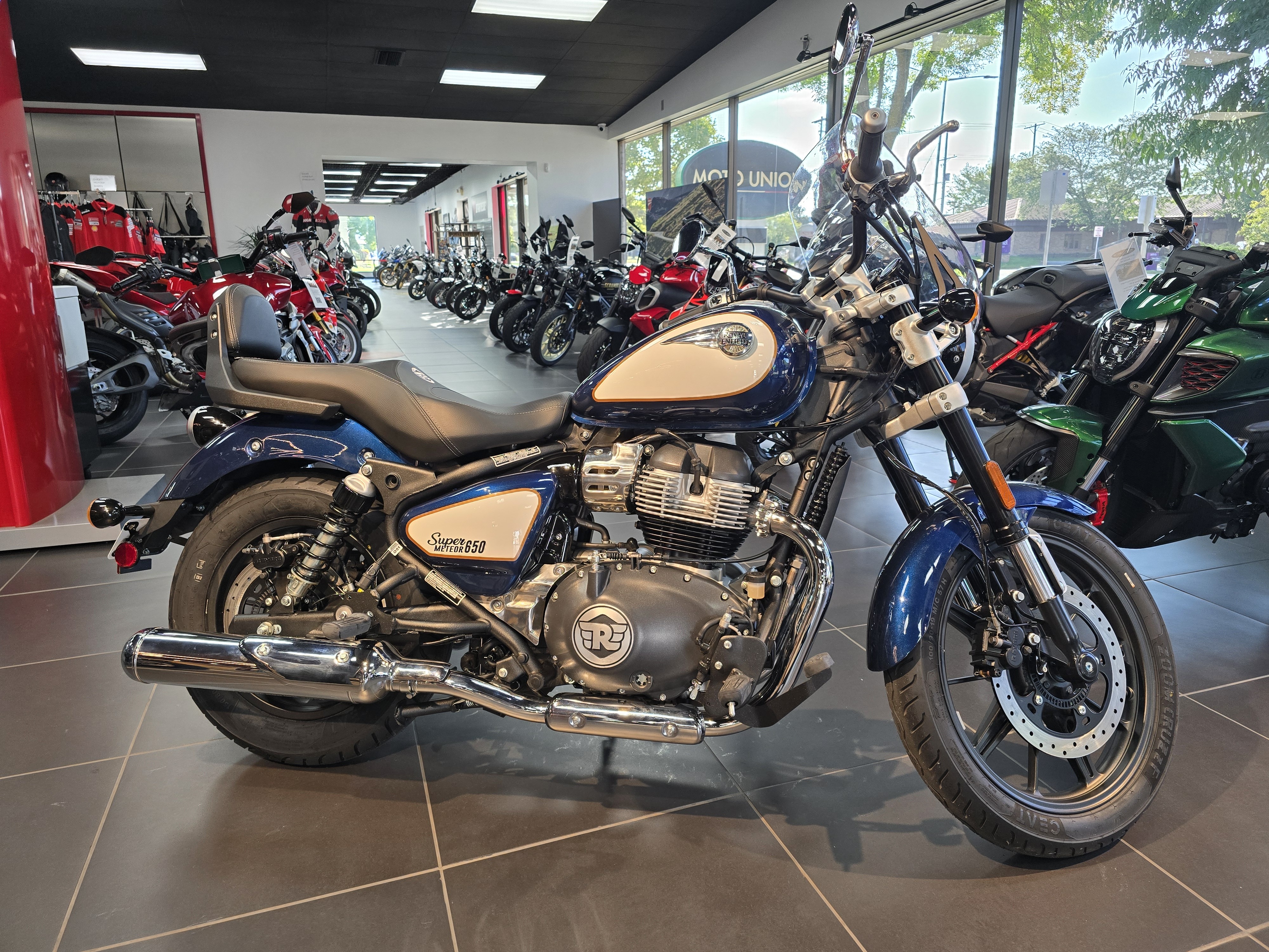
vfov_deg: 58.9
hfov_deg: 73.9
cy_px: 476
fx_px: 843
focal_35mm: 23
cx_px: 634
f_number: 1.7
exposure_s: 1/120
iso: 160
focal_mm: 6.3
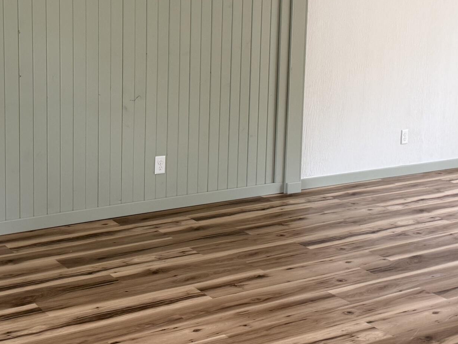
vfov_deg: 24.6
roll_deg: -1.5
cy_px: 100
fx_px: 781
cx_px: 196
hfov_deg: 32.6
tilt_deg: -7.5
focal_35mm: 59
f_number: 1.78
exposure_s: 1/60
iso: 200
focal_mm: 6.76
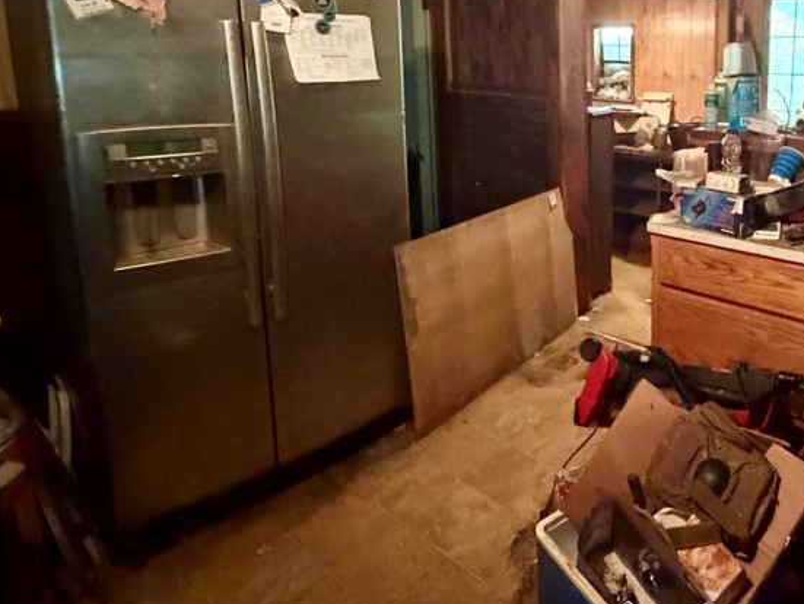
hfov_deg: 61.3
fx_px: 604
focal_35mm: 26
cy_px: 146
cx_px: 651
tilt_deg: -8.7
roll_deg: -0.5
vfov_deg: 50.7
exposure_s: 1/30
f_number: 2.2
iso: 2500
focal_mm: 2.22
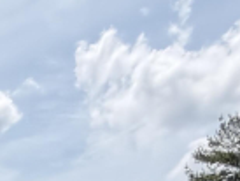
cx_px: -152
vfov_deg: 15.2
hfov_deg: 21.9
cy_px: 406
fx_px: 472
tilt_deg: -6.8
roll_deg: +0.4
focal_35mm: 68
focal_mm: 2.22
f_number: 2.2
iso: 40
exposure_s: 1/694
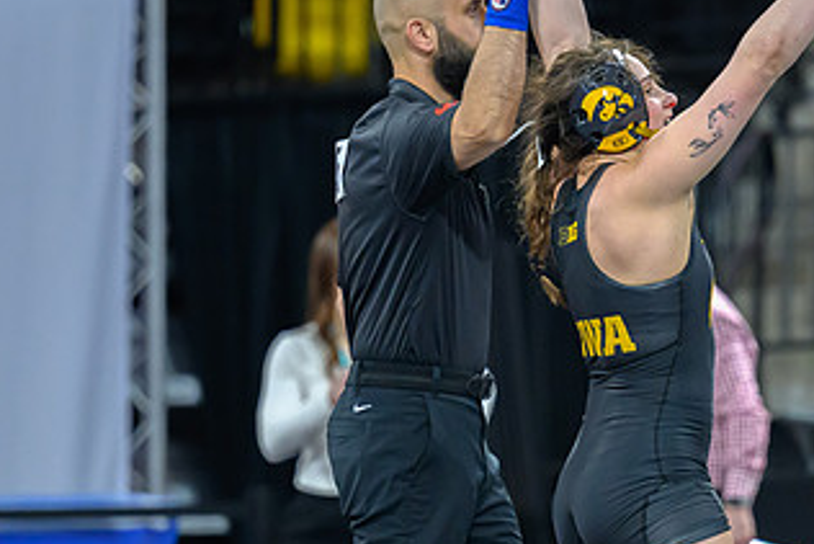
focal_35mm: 374
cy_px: 303
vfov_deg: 3.7
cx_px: 554
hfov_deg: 5.5
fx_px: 8460
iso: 5600
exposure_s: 1/800
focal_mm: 170
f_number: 2.8
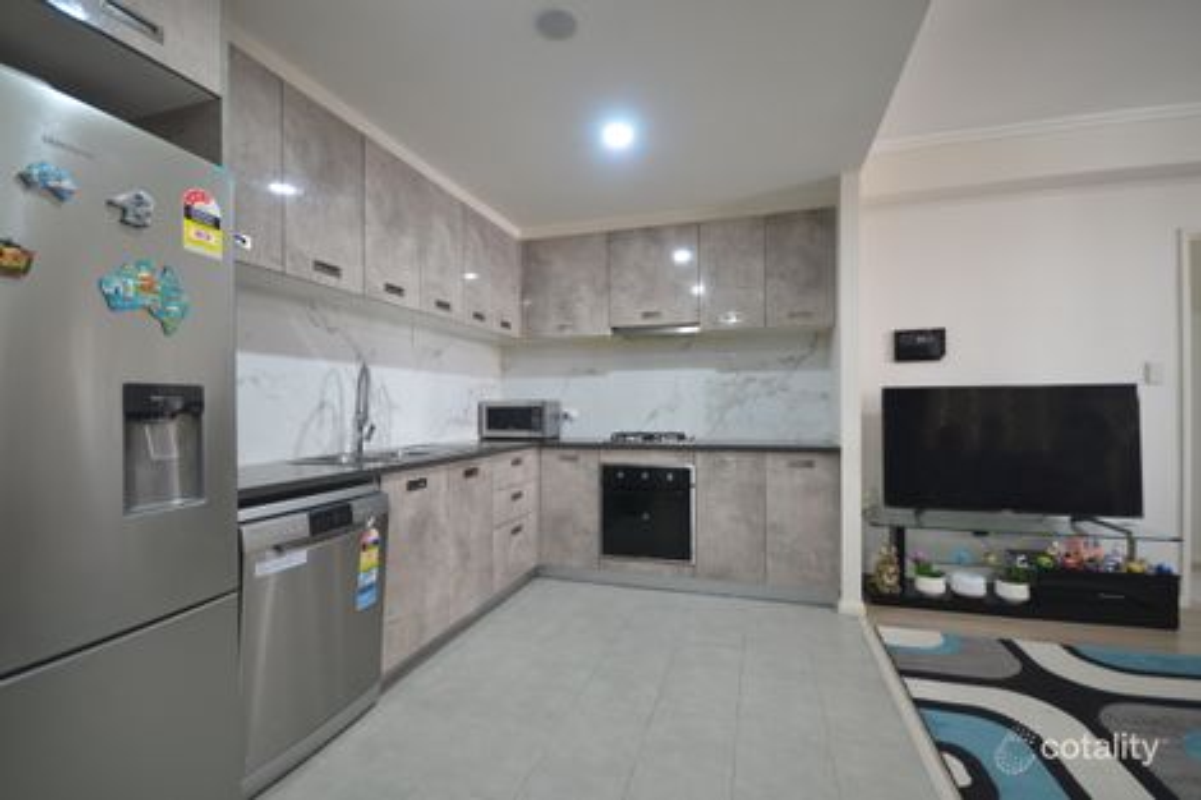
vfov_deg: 77.3
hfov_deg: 100.4
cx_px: 600
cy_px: 400
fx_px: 500
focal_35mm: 15
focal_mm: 10
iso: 200
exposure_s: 1/8
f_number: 4
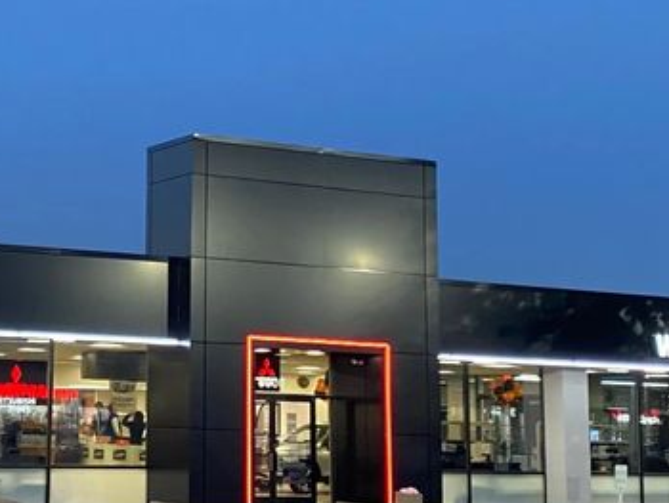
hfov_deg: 24.9
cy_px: 184
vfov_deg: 19.4
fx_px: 1470
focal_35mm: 76
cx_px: 78
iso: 400
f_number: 1.8
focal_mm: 4.25
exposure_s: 1/60
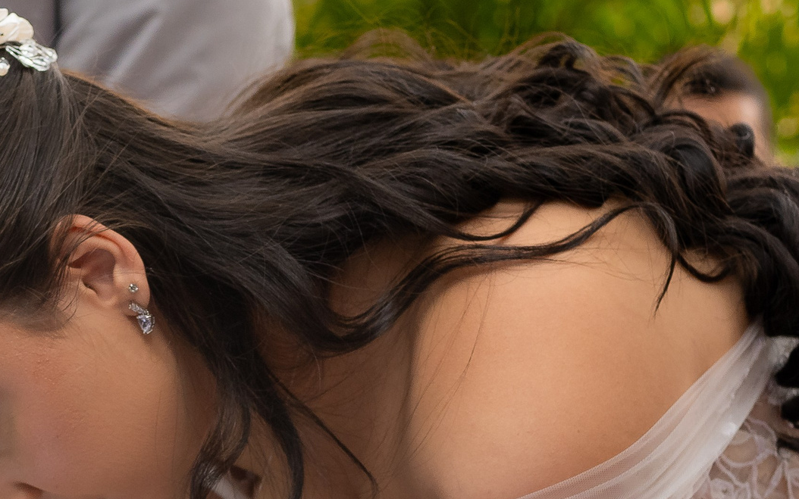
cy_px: 489
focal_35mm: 208
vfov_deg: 6.3
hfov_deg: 10.0
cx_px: 104
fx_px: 4530
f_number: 3.5
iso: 500
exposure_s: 1/160
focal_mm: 56
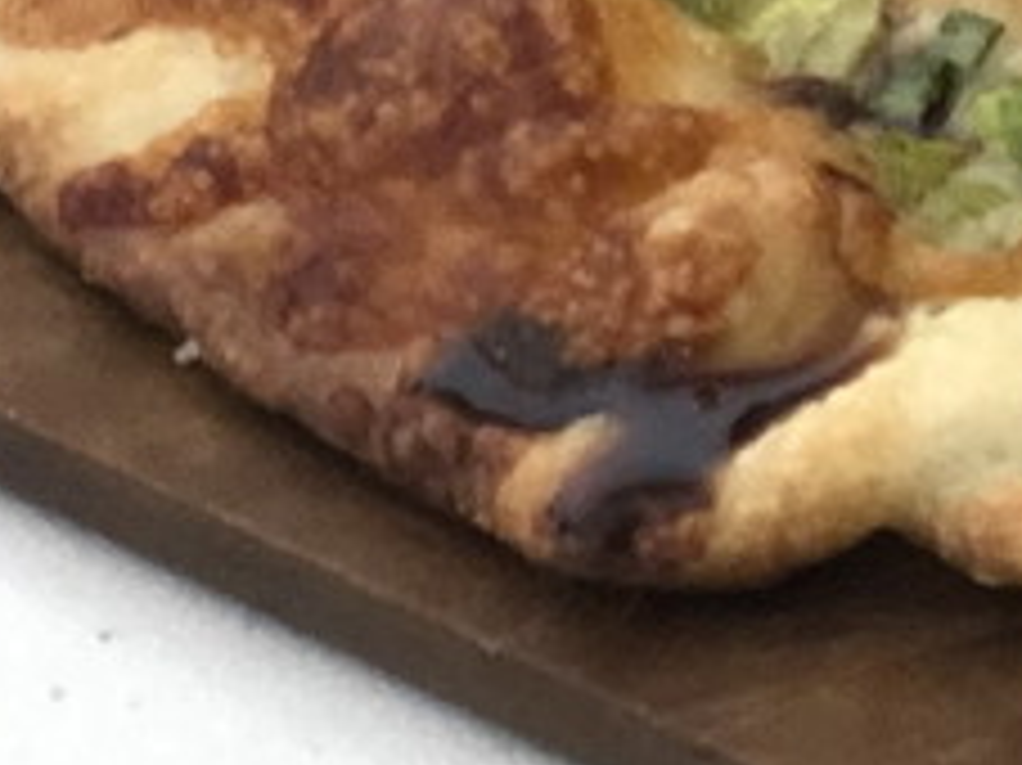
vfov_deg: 5.3
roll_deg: +1.0
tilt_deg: -27.9
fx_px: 8115
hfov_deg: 6.7
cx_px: 2638
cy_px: -765
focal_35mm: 275
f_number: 2.4
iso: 125
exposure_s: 1/30
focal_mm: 6
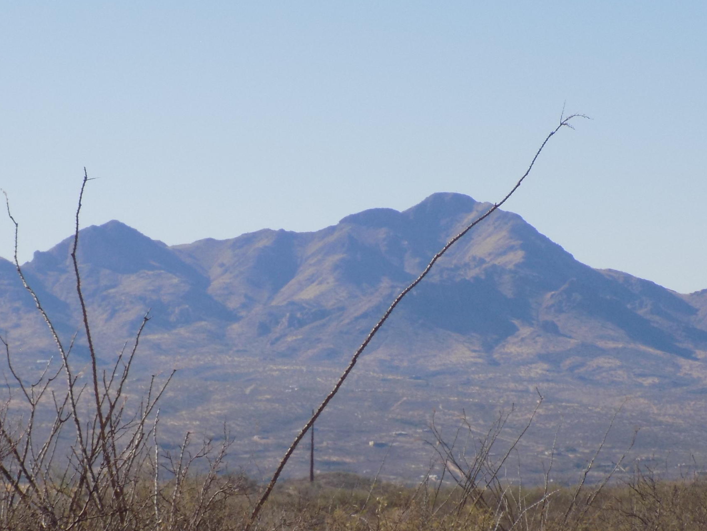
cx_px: 287
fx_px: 3861
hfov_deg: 10.5
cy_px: 421
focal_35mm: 189
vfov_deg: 7.8
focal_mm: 19.1
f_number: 4.7
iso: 80
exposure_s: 1/640
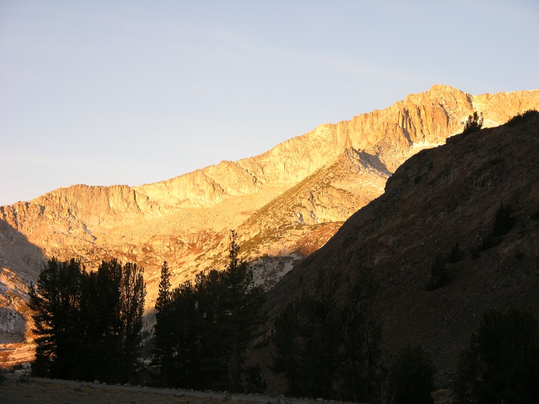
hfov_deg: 17.9
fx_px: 1713
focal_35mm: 110
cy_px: 202
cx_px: 270
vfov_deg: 13.5
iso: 50
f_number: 3.7
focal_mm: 27.3
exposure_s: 1/111
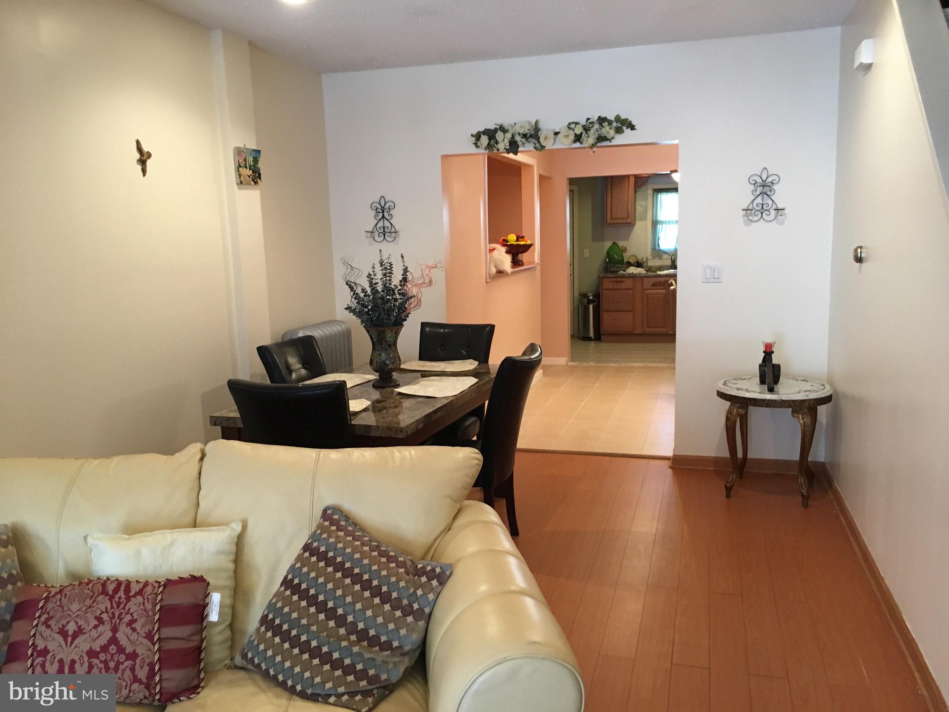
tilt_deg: -8.8
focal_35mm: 29
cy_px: 356
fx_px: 795
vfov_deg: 48.2
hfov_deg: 61.7
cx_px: 474
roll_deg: +1.4
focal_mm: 4.15
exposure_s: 1/30
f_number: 2.2
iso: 100
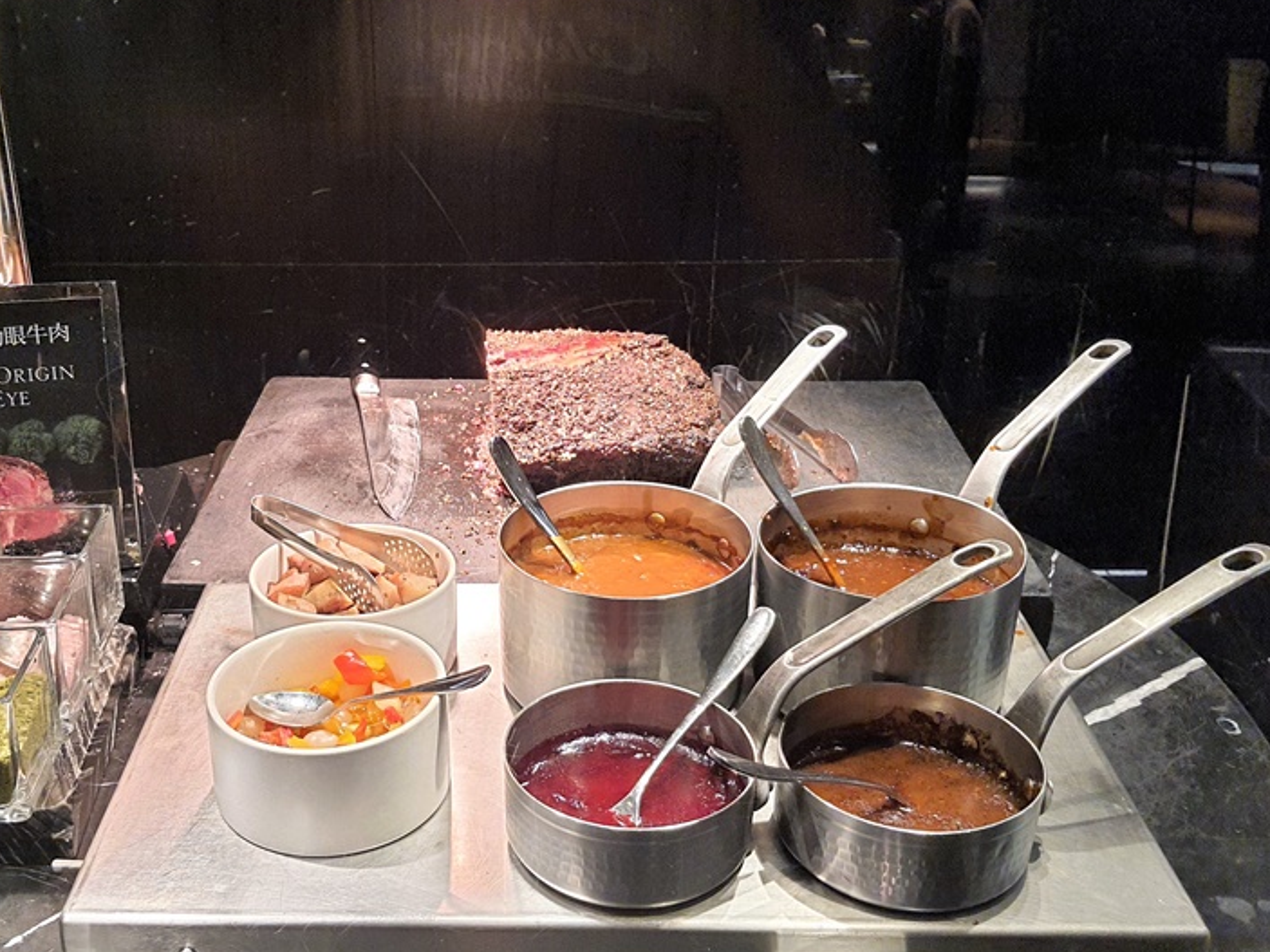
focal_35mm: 37
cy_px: 477
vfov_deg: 38.7
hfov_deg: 49.8
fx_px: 1357
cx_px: 511
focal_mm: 4.32
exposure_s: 1/120
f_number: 1.7
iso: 250
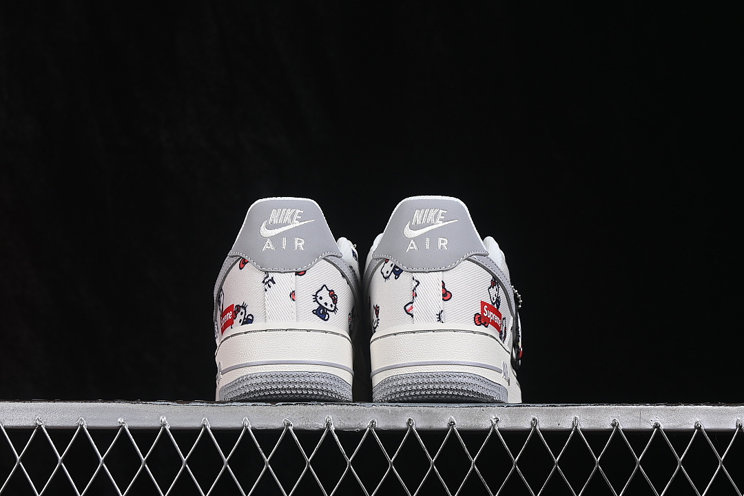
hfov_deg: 27.0
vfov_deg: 18.2
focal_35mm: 75
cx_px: 372
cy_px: 248
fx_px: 1550
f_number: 8
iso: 160
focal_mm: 50
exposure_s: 1/80
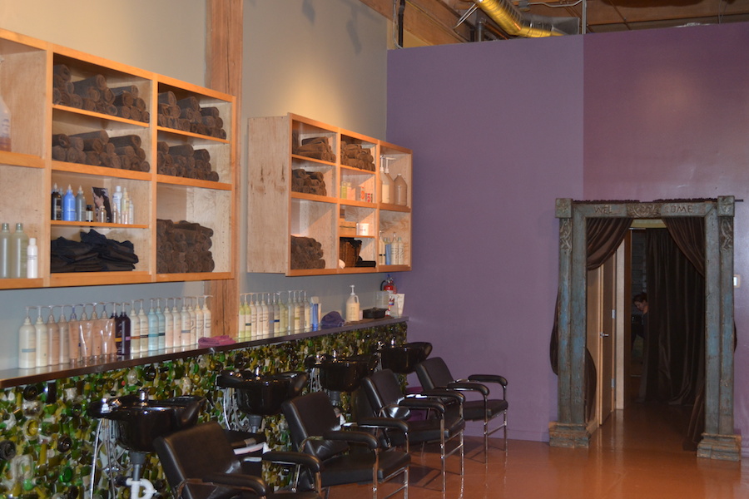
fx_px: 905
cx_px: 374
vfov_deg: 30.8
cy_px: 250
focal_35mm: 44
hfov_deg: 45.0
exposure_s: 1/30
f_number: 4.5
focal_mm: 29
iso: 800
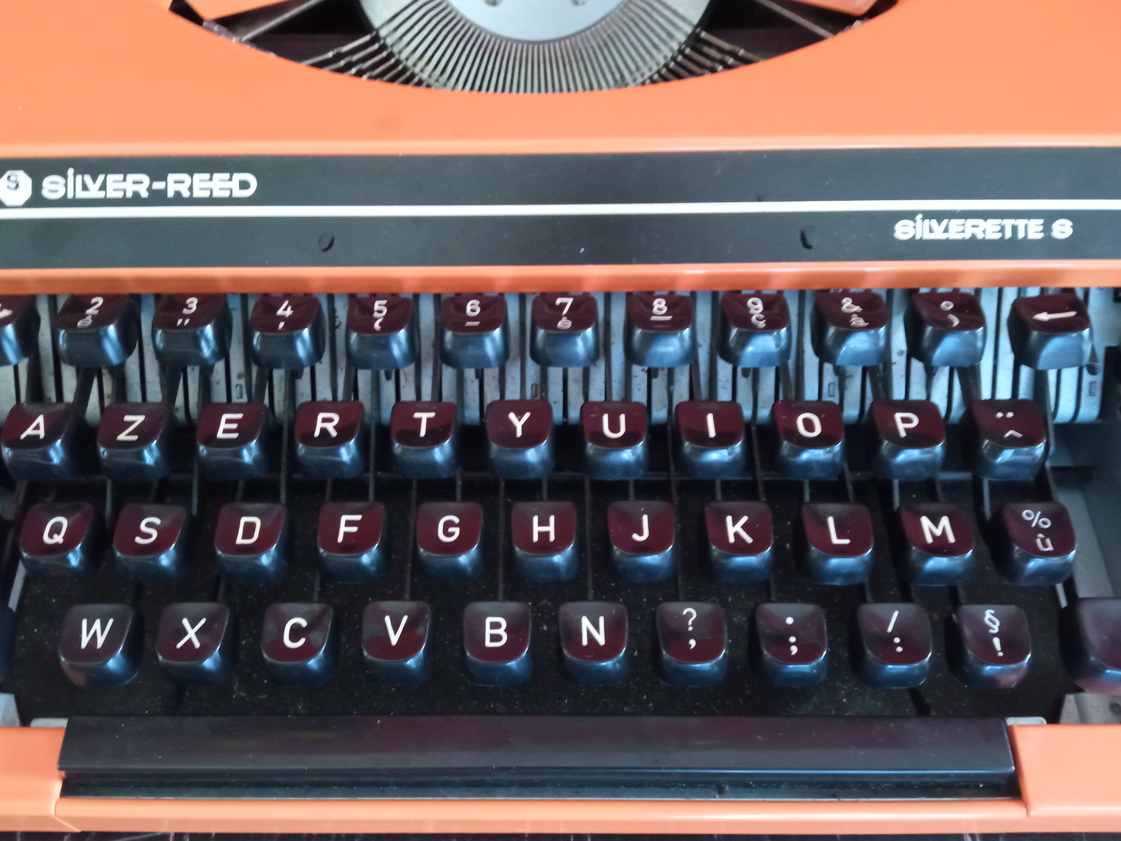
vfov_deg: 48.2
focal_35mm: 29
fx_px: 939
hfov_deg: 61.6
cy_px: 433
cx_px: 538
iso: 1771
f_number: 2.2
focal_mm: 3.79
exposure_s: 1/16.7
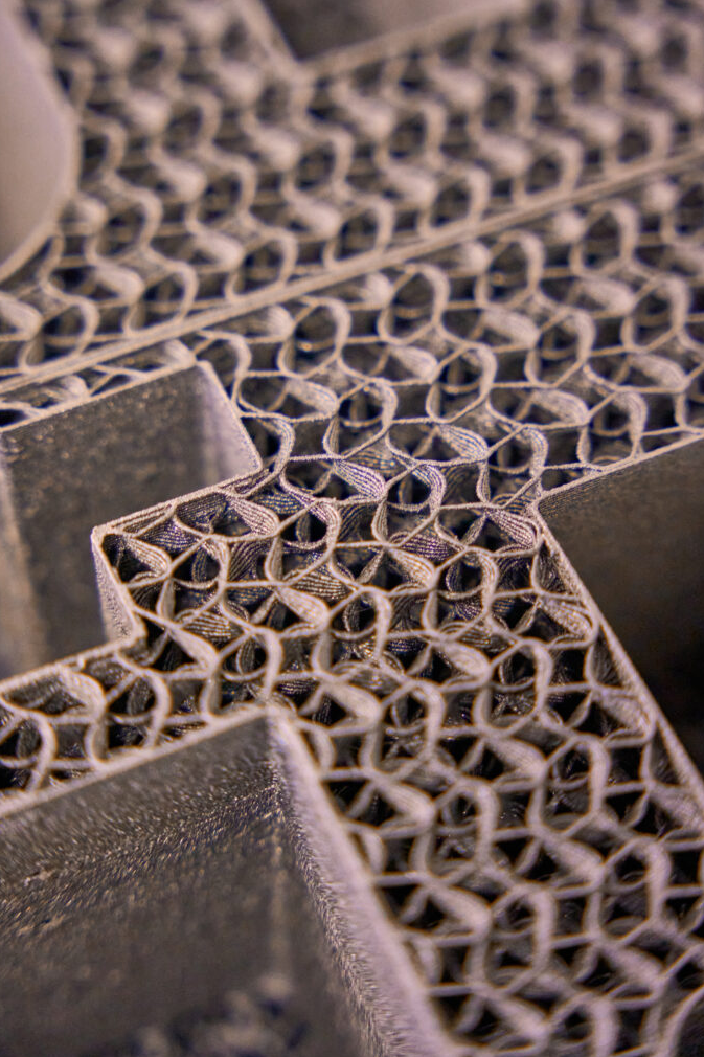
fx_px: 2083
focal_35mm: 71
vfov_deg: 28.5
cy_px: 526
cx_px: 354
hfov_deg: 19.2
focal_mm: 70
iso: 8000
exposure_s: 1/125
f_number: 2.8
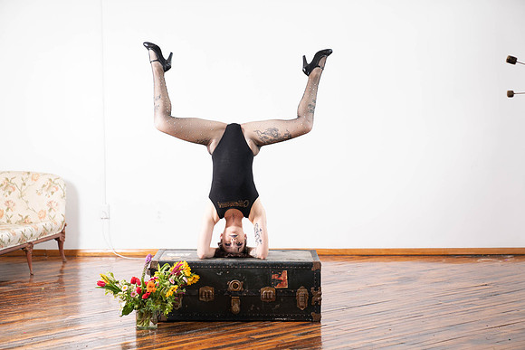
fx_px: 1021
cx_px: 262
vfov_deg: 19.5
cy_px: 175
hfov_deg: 28.8
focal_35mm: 70
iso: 320
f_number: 2.8
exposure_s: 1/160
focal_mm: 70
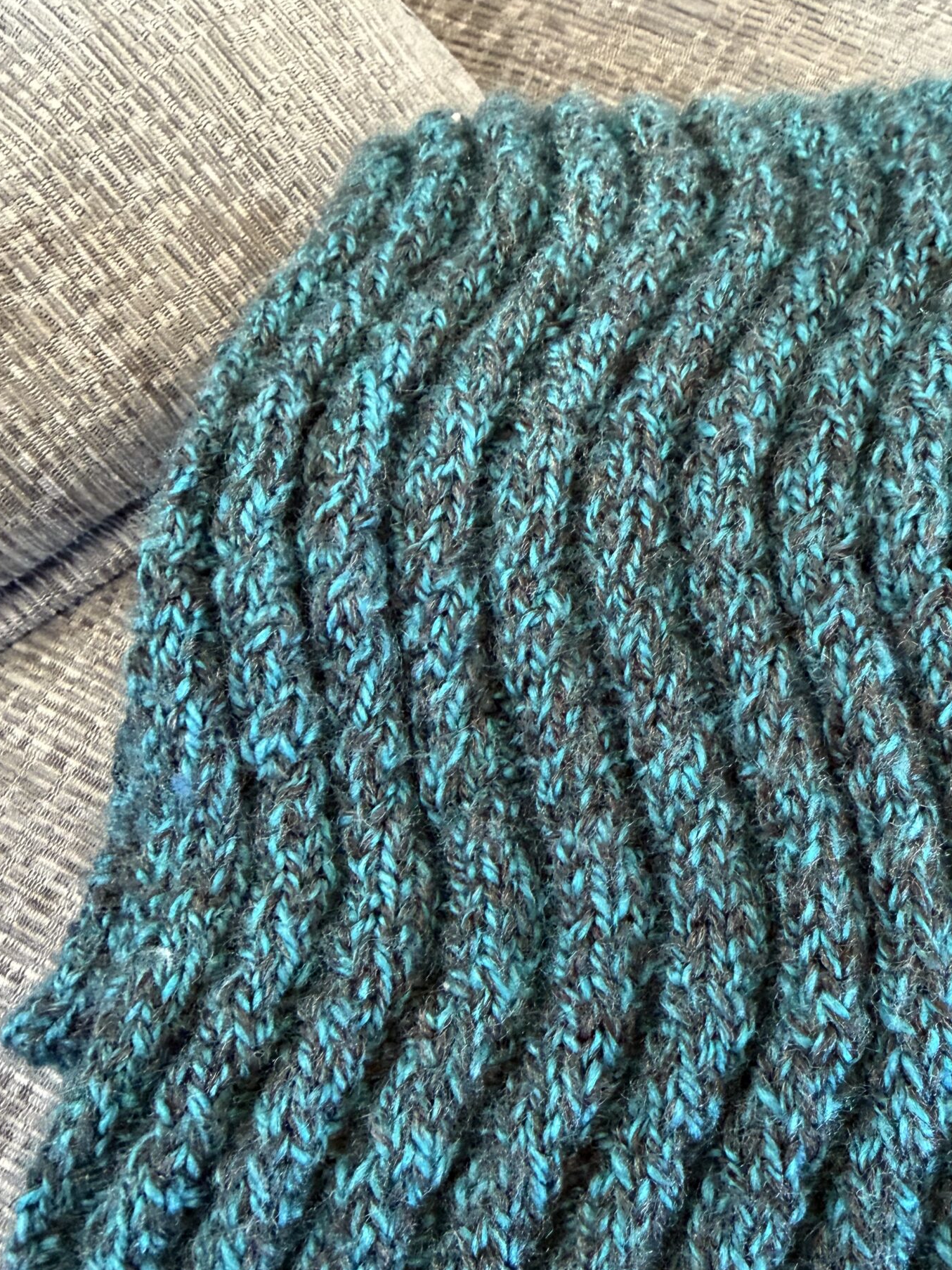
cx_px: 658
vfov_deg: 53.1
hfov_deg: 41.1
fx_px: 1247
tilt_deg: -66.4
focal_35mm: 34
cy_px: 828
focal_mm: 2.22
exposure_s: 1/60
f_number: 2.2
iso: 500
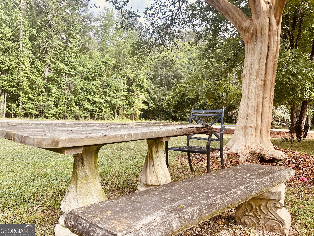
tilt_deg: -1.8
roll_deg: -1.5
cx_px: 157
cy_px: 118
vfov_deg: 54.9
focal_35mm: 25
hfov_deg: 69.4
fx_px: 227
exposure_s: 1/317
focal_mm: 5.1
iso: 32
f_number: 1.6
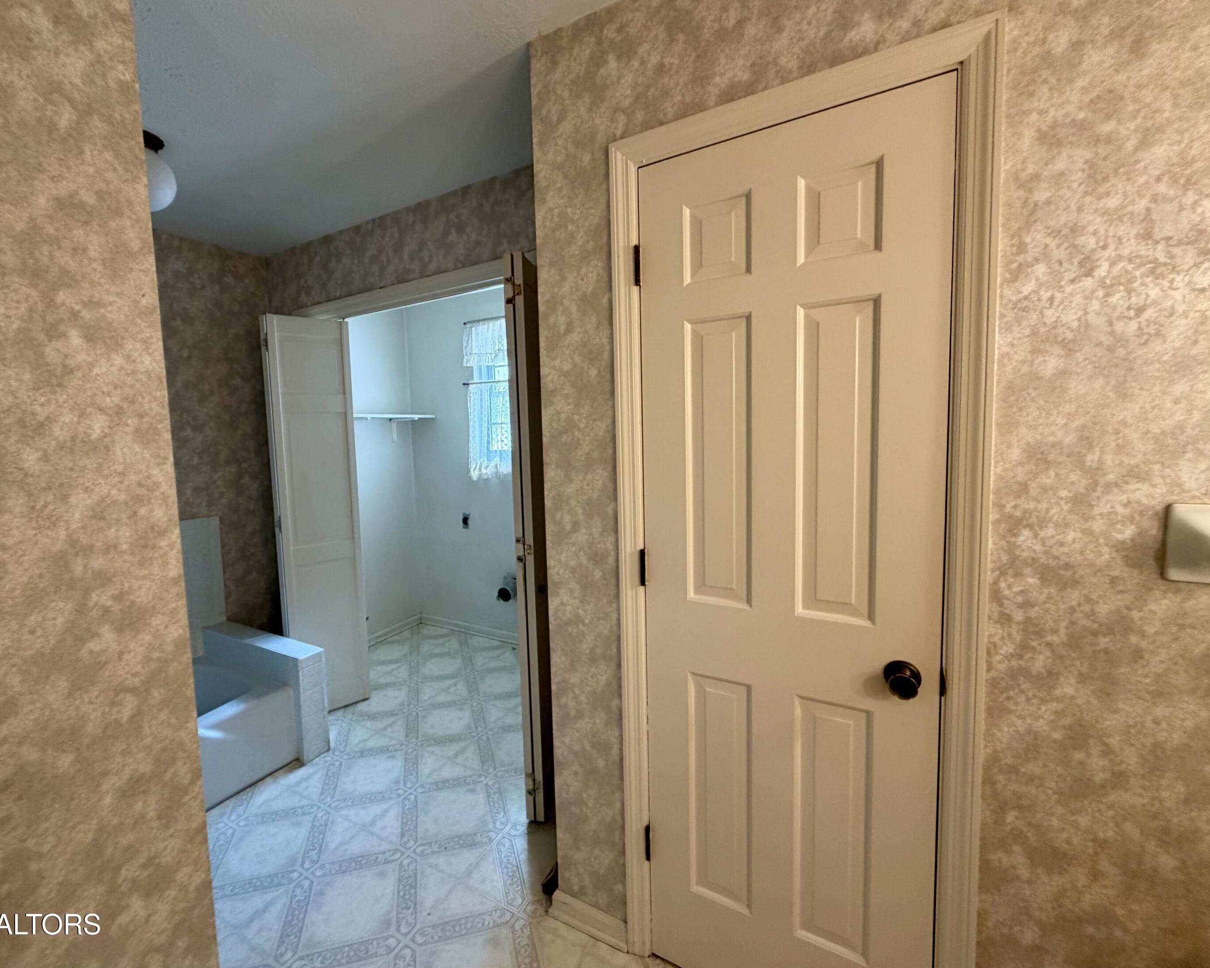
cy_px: 472
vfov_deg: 84.0
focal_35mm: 15
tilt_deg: -4.0
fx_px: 537
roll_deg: +2.6
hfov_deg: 96.6
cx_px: 554
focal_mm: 2.22
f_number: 2.2
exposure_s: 1/60
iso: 160
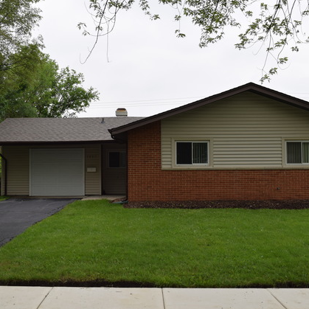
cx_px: 152
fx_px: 491
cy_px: 153
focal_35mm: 49
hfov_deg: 34.9
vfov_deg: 34.9
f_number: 6.3
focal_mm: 25
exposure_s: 1/160
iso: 100
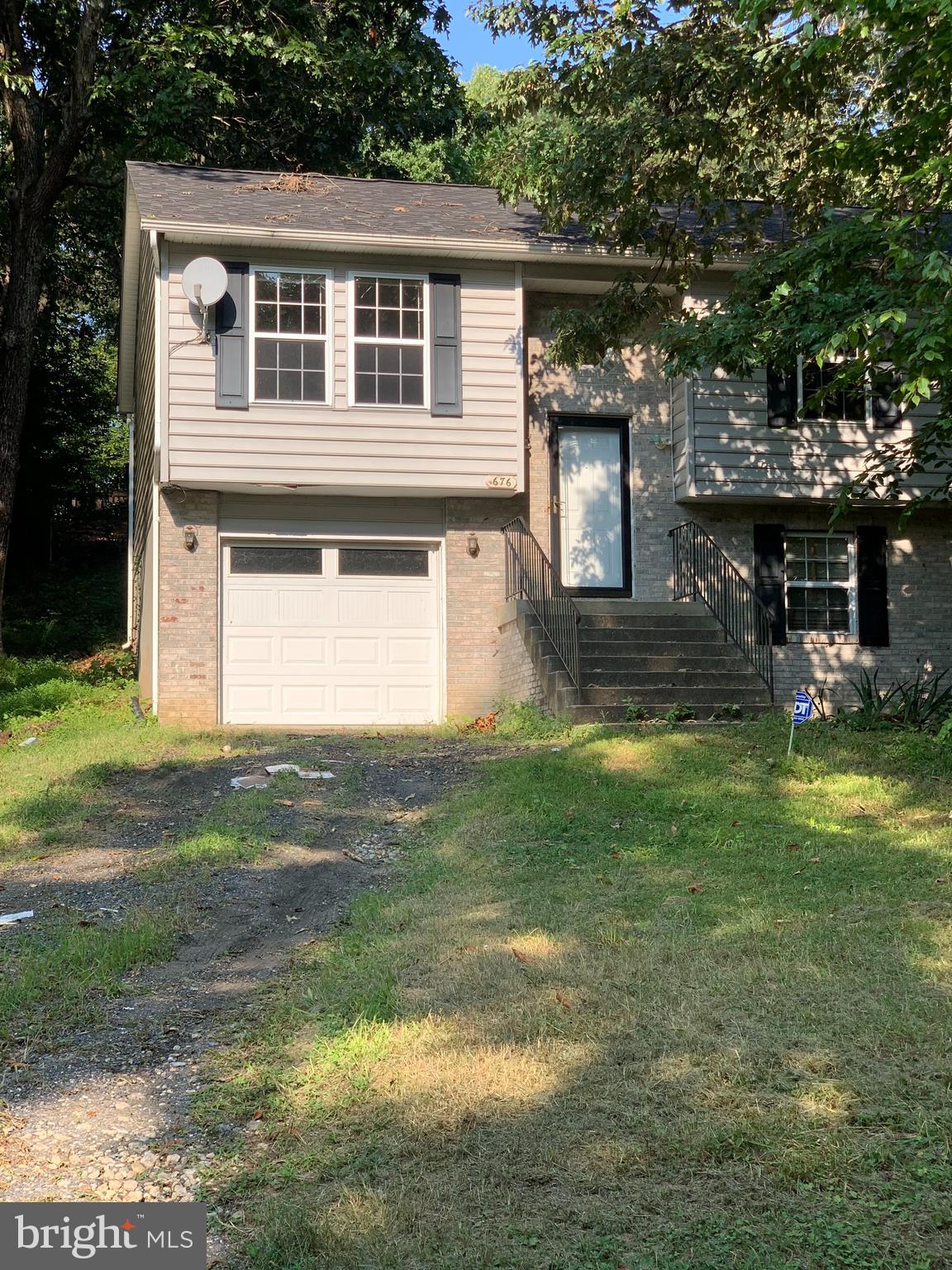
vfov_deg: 36.8
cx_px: 476
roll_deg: +0.8
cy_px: 635
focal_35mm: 52
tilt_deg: +5.9
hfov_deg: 28.0
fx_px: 1907
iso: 16
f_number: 2.4
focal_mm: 6
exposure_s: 1/505
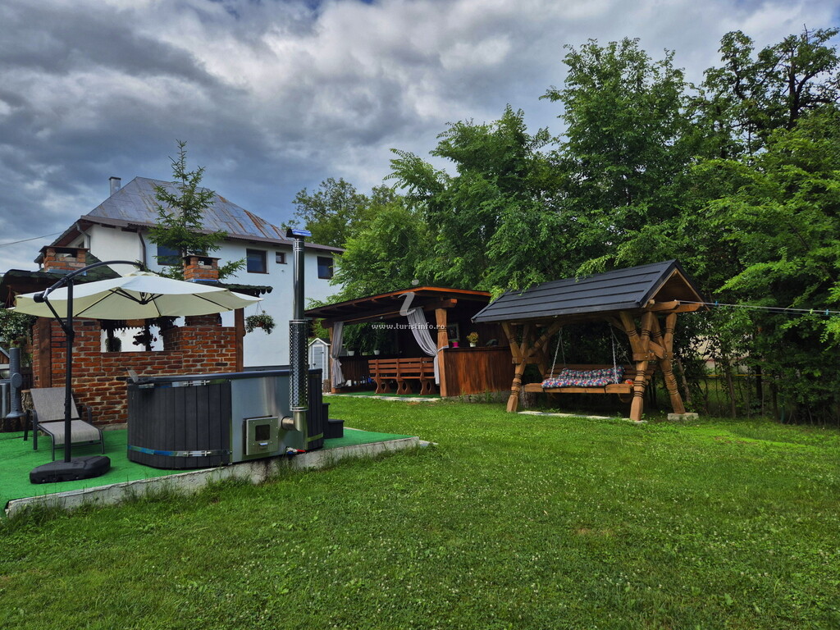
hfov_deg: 73.9
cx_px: 420
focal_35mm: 23
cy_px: 315
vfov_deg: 58.9
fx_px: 558
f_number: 1.8
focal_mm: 5.4
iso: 25
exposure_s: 1/1132
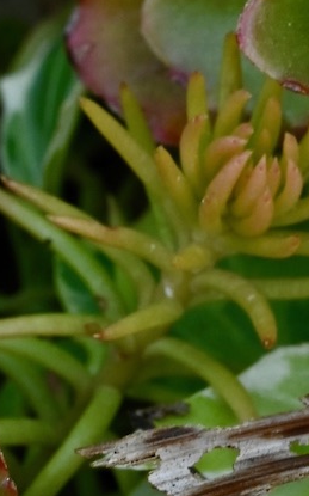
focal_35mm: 236
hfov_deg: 5.5
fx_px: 3183
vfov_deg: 8.8
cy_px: -139
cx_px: 398
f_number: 22
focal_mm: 50
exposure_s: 1/40
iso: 800
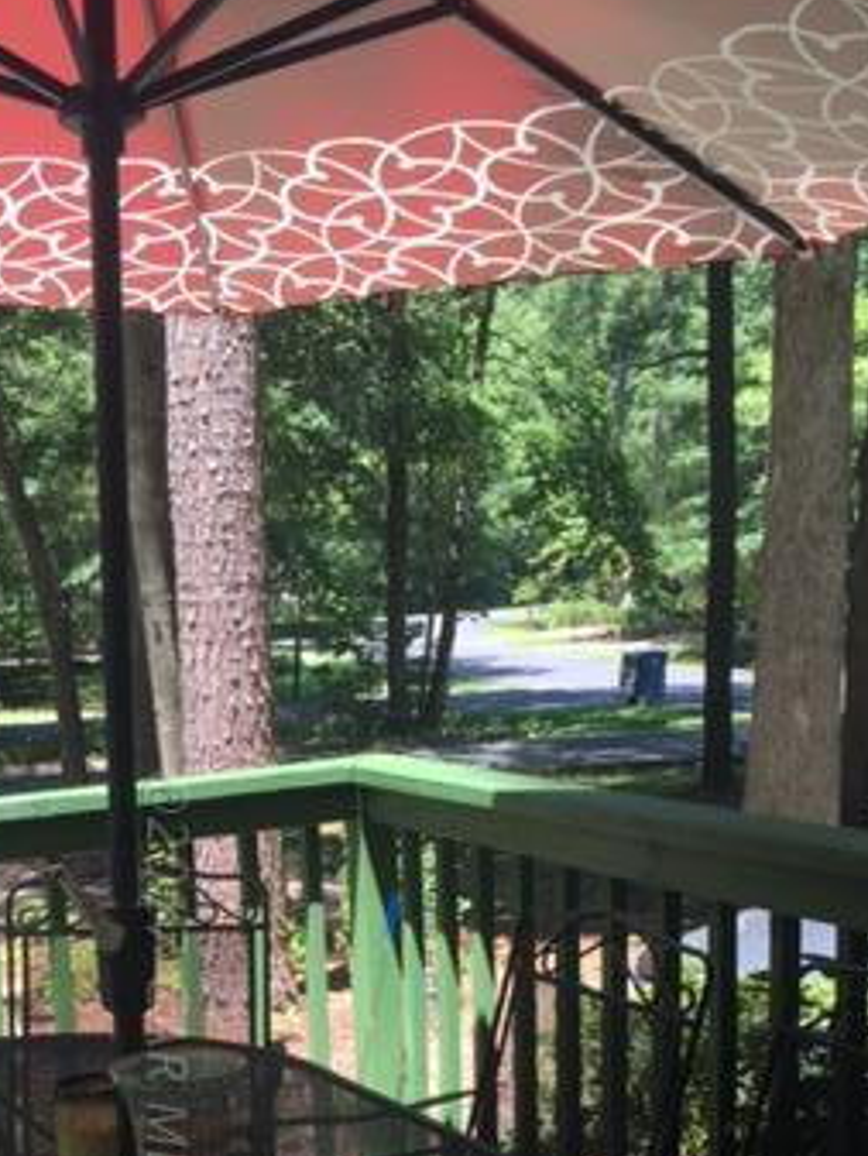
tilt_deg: -11.2
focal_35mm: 55
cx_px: 168
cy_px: 988
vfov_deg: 33.5
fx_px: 1838
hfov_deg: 26.1
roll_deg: +3.5
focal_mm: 4.15
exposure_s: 1/306
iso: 32
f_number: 2.2
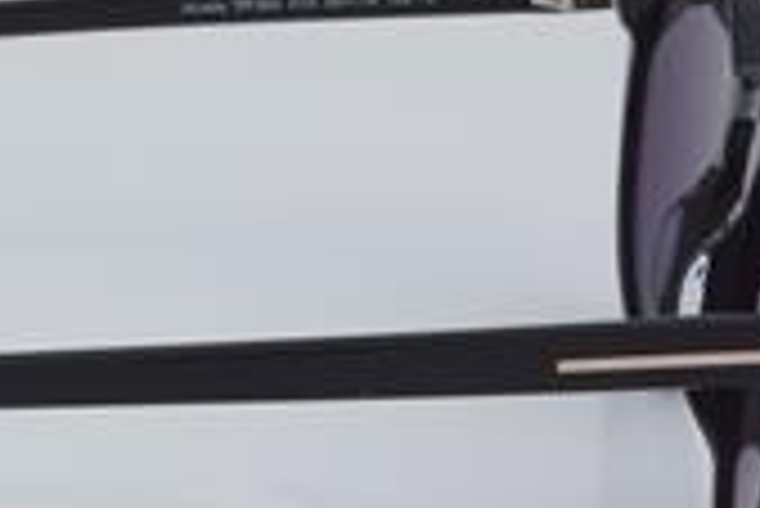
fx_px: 3740
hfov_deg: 11.5
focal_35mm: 177
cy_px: 315
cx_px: 0
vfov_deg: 7.8
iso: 100
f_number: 32
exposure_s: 1/4
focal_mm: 50
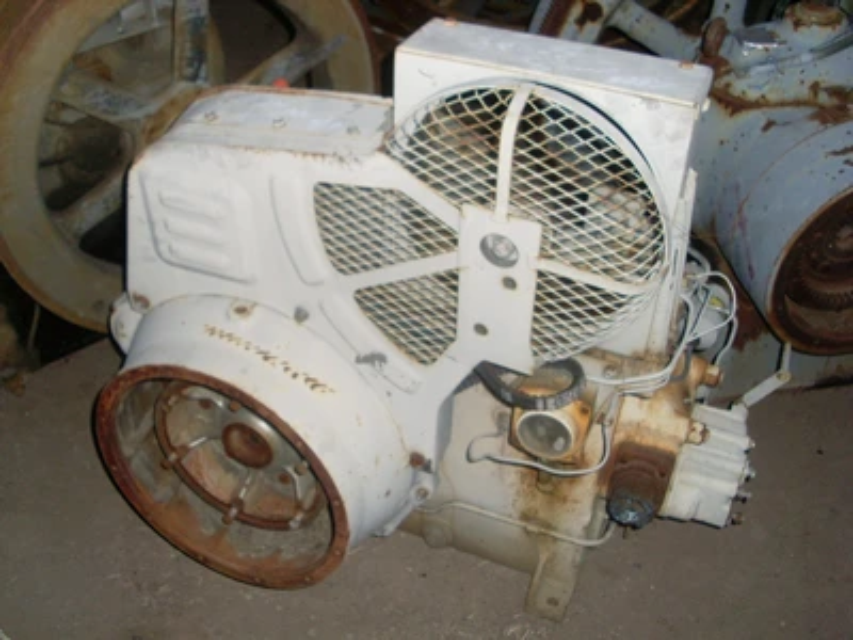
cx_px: 426
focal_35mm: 38
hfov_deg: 49.0
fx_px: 936
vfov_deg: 37.7
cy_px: 320
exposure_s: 1/45
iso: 100
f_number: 3
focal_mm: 6.3
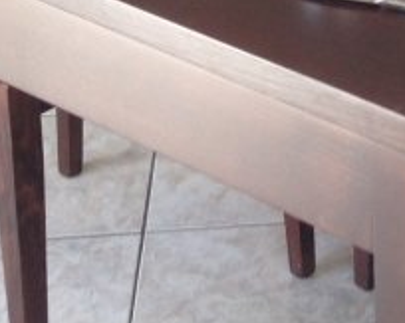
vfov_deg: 8.9
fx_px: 1941
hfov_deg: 11.7
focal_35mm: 162
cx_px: 492
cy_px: -355
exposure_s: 1/60
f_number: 2.4
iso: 50
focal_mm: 4.12
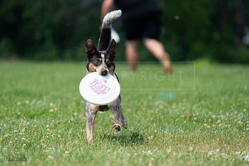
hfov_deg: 5.1
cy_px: 83
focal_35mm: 407
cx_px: 124
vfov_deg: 3.4
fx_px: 2816
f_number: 6.3
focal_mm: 407
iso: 1250
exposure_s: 1/4000
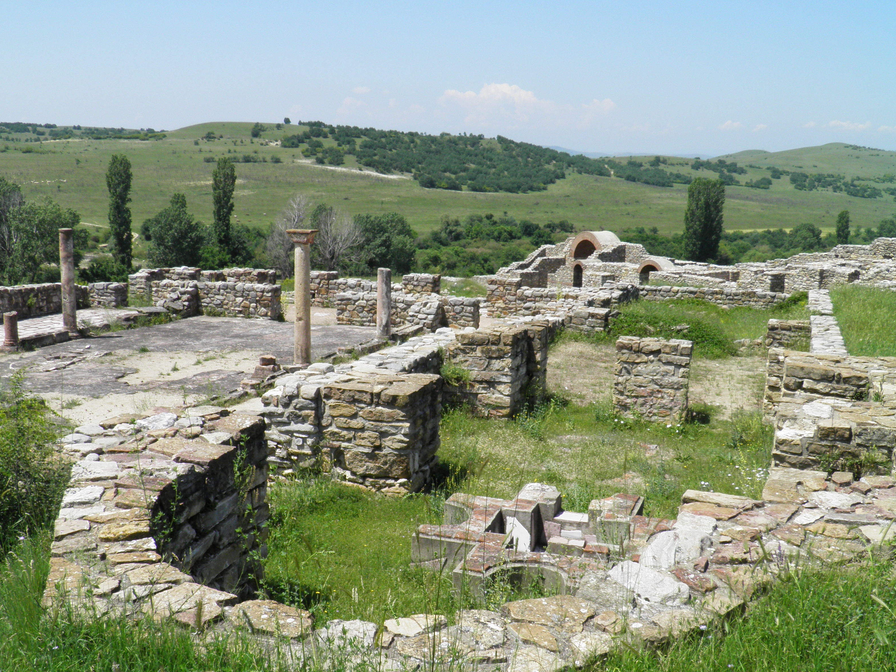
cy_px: 381
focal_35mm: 38
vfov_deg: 37.7
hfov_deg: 49.0
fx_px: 984
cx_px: 428
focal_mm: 4.9
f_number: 5.7
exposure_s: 1/320
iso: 50
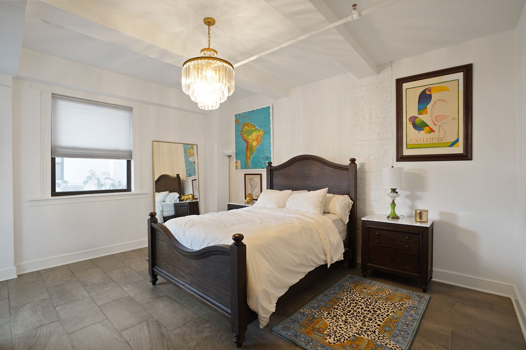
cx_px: 263
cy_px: 175
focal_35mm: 16
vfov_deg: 73.7
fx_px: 234
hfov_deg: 96.7
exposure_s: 1/50
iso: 1600
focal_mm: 16
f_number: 4
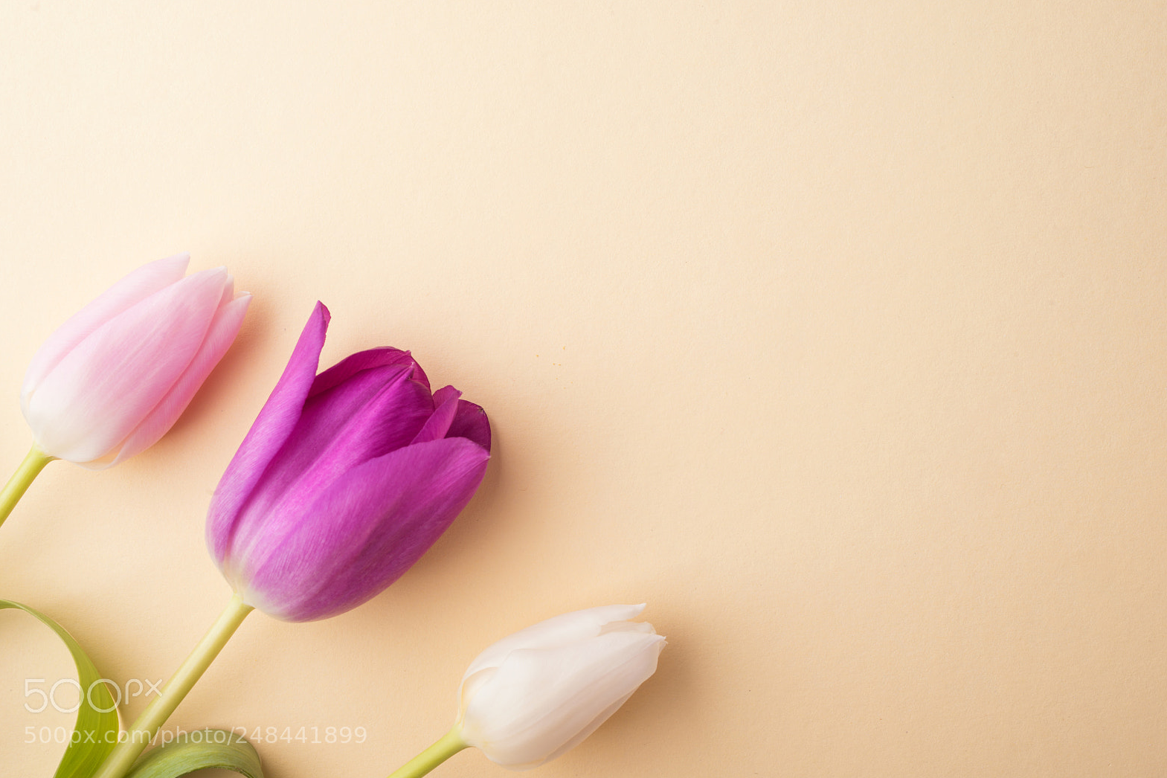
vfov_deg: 26.5
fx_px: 1653
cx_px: 573
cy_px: 396
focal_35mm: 51
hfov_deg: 38.9
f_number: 13
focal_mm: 50
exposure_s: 1/160
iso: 100
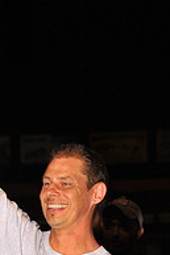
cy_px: 193
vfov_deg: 8.9
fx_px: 1646
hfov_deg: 5.9
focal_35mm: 232
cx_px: 14
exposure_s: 1/320
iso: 500
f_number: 7.1
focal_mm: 100
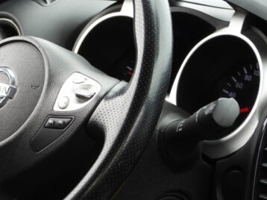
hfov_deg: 10.8
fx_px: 1395
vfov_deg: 8.2
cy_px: 93
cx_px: 9
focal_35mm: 181
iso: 100
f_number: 3.5
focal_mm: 16.3
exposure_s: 1/80
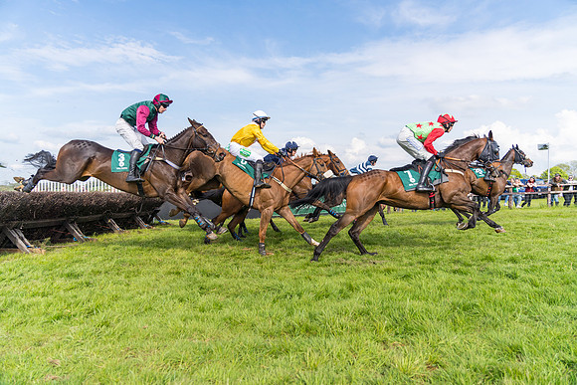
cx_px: 288
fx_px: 385
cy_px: 192
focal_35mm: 24
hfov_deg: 73.7
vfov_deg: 53.2
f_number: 4
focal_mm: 24
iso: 320
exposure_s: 1/3200
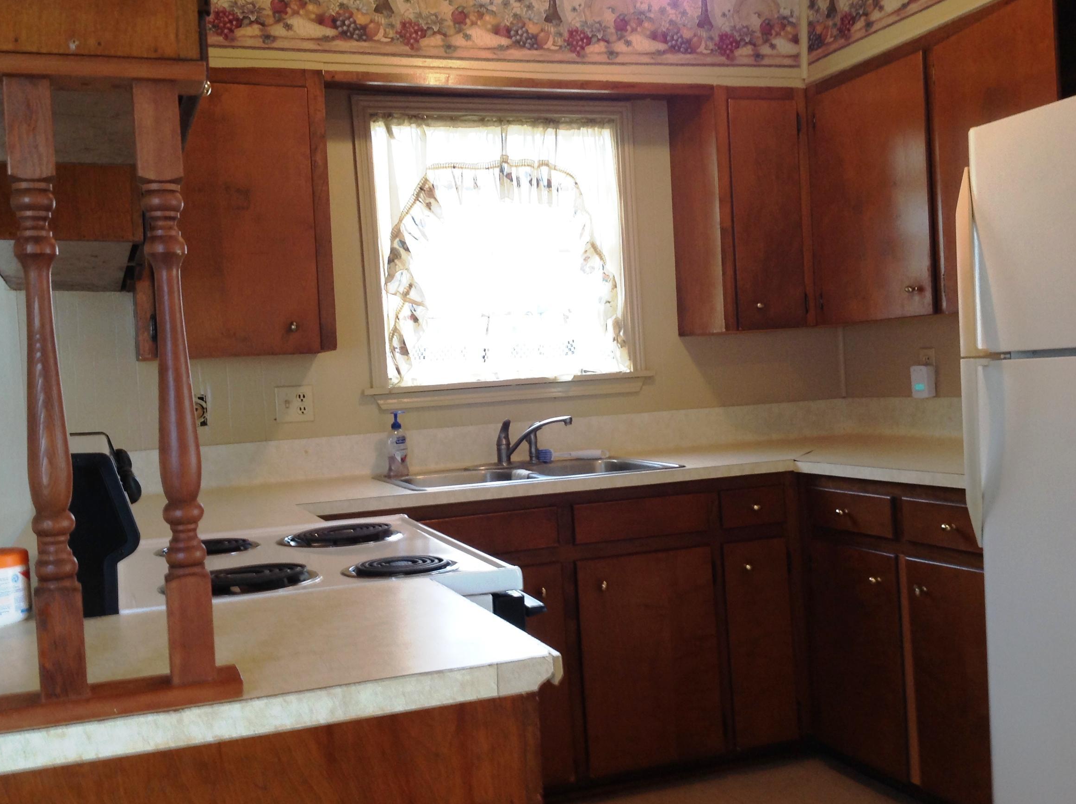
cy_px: 411
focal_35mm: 39
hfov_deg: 47.9
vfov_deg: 36.7
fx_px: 1210
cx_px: 522
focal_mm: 4.28
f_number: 2.4
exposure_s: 1/15
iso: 64
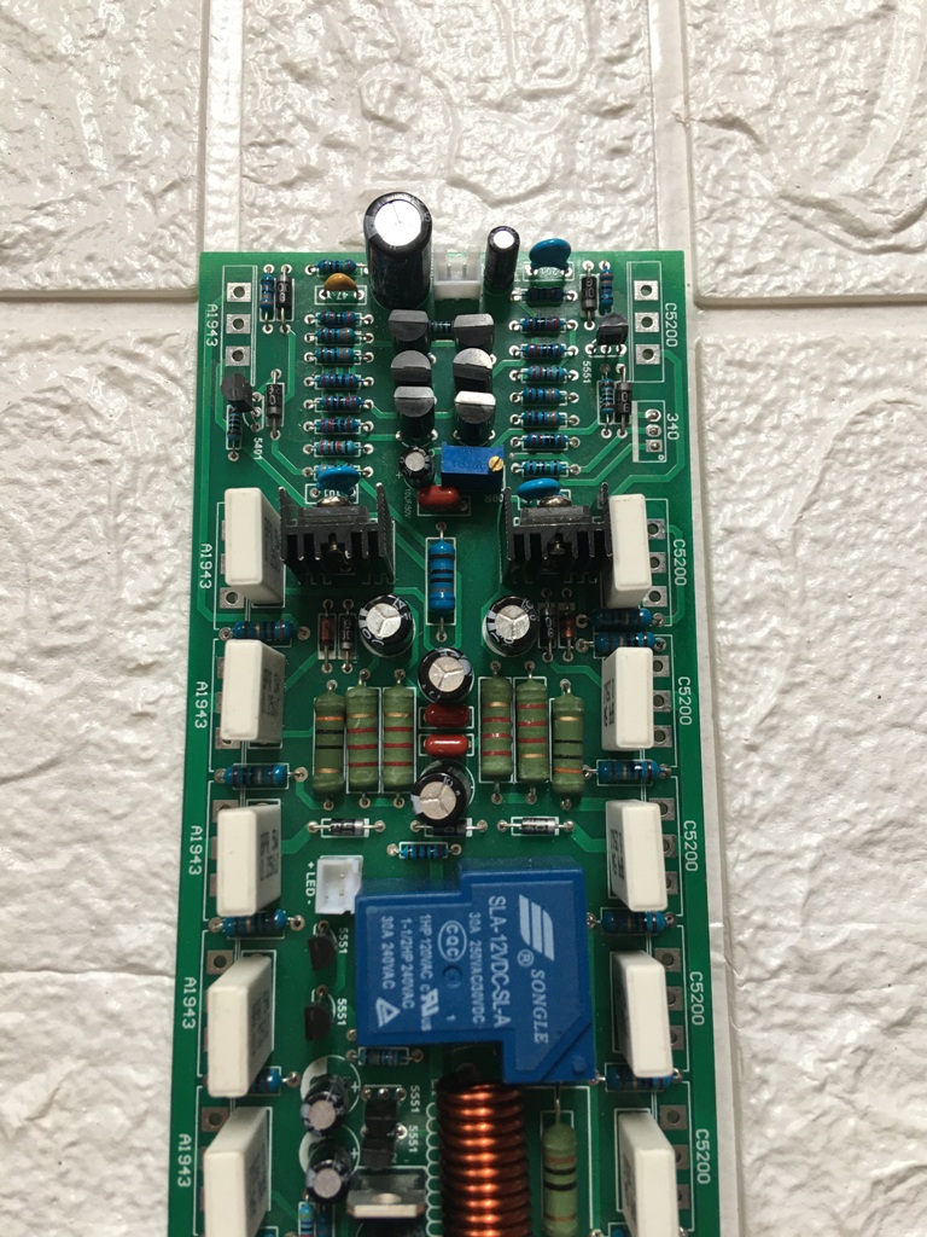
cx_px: 464
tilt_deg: -80.1
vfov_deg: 61.7
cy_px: 618
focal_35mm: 29
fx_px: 1035
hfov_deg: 48.2
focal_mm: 4.15
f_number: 2.2
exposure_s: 1/33
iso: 32
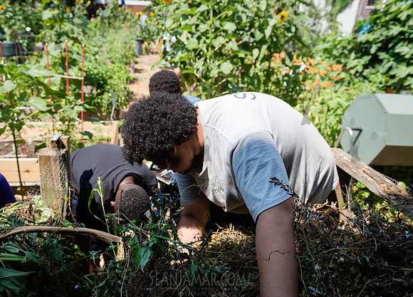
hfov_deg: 63.2
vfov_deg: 48.0
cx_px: 170
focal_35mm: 28
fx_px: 333
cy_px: 162
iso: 500
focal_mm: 24
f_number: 4
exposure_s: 1/1000
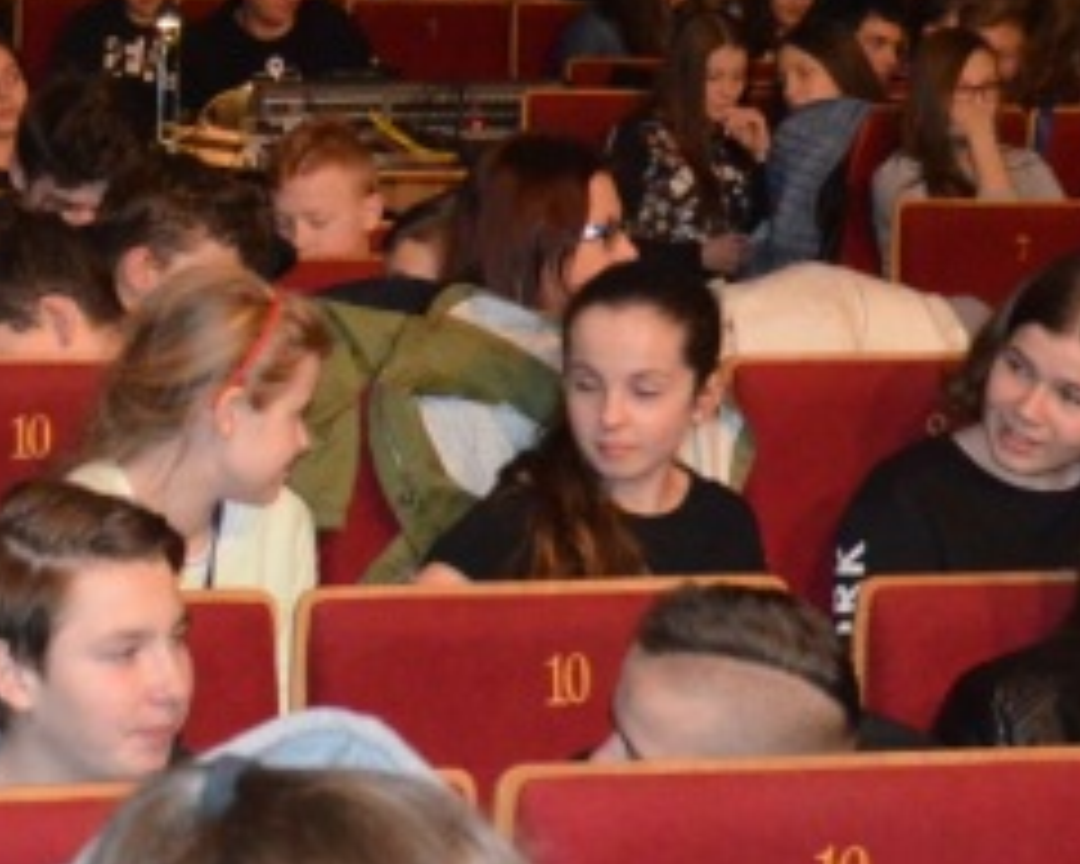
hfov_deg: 12.1
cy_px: 238
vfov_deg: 9.9
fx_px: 4986
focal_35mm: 156
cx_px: -135
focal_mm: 26
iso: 3200
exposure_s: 1/60
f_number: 4
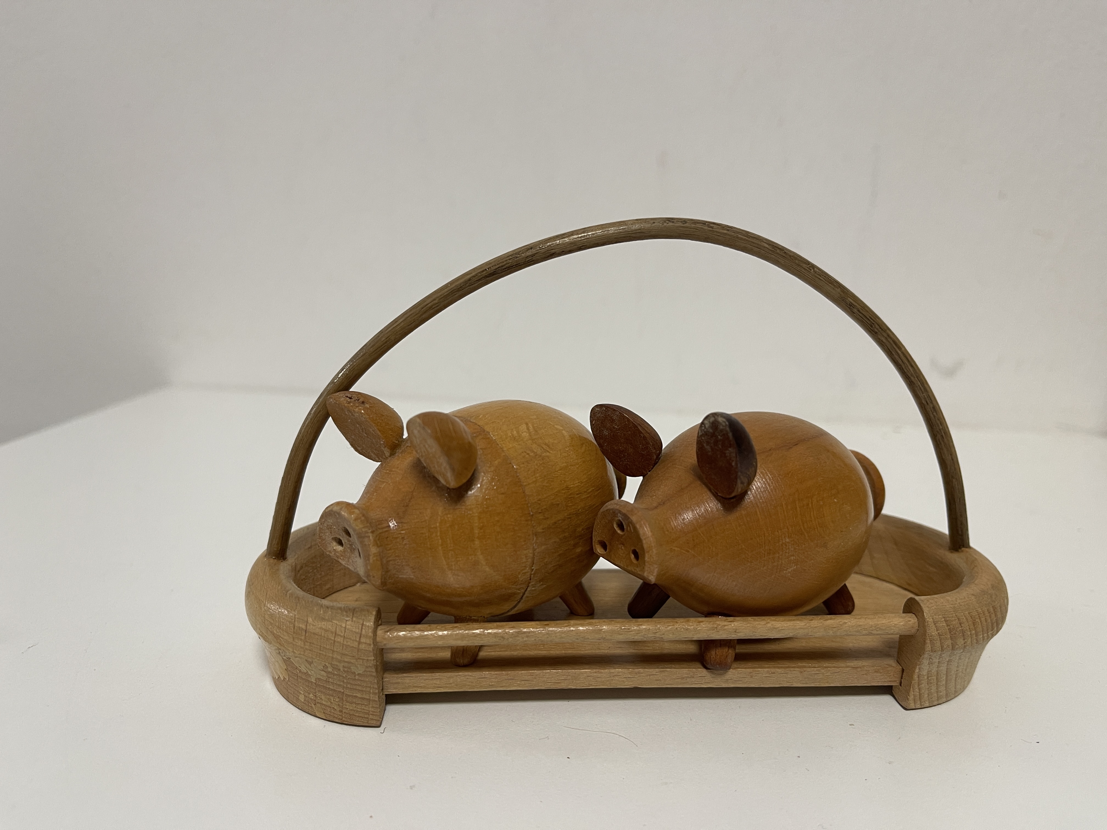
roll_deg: -0.8
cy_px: 415
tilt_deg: -15.2
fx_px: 799
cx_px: 554
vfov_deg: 54.9
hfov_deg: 69.4
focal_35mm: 25
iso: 80
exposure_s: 1/50
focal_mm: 5.1
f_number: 1.6
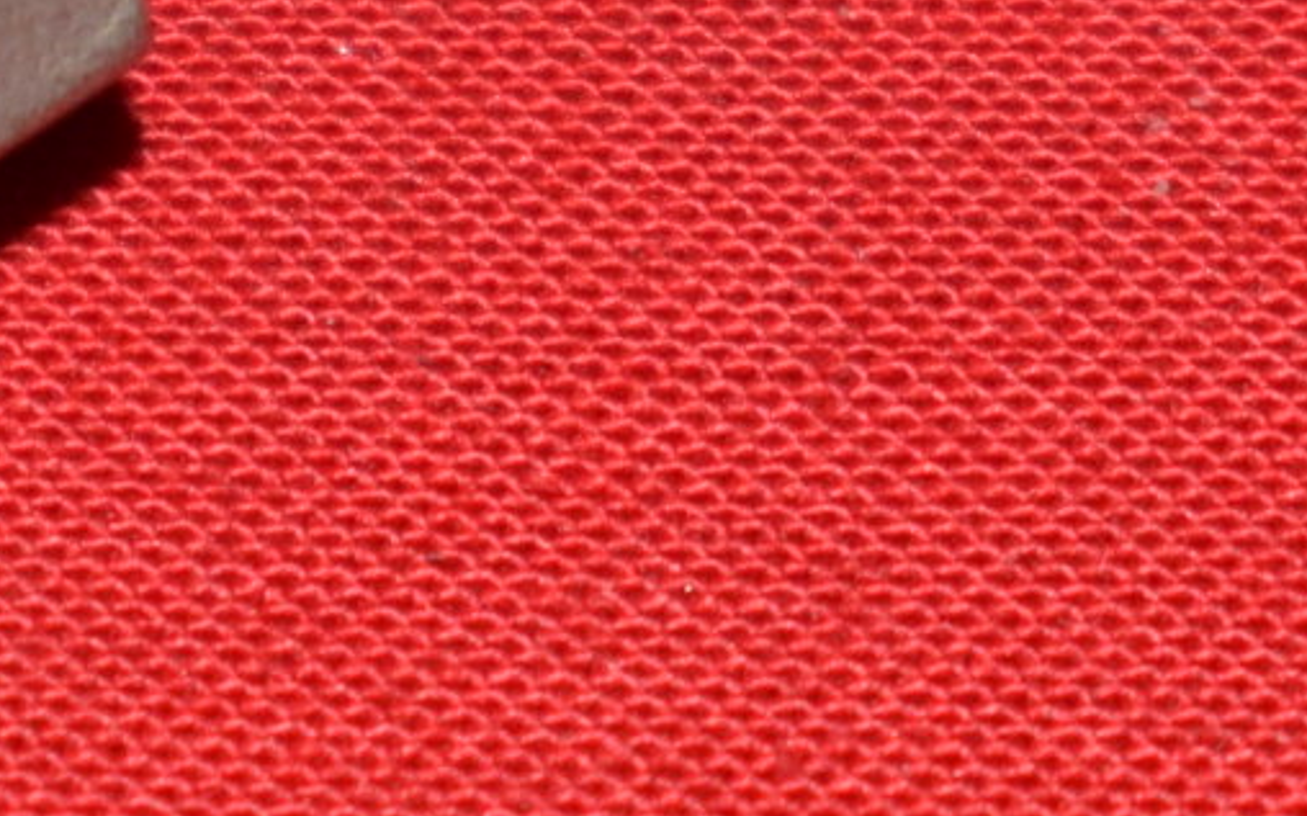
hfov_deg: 4.2
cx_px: -551
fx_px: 17660
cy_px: -170
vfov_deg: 2.6
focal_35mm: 496
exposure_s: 1/200
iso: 400
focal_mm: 55
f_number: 5.6
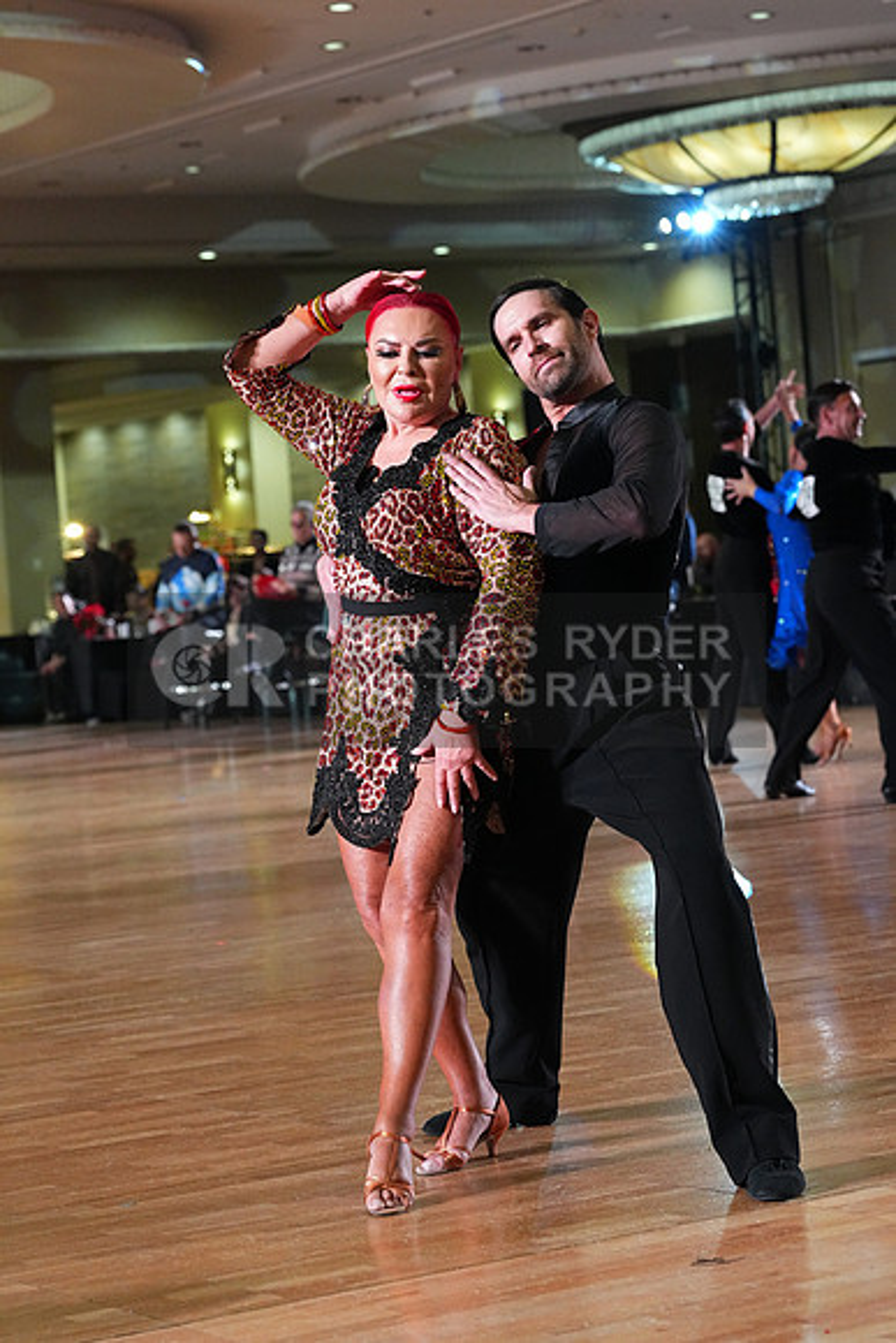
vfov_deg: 21.7
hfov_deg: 14.6
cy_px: 672
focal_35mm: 94
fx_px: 3507
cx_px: 448
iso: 8000
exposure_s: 1/400
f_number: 5.6
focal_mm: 94
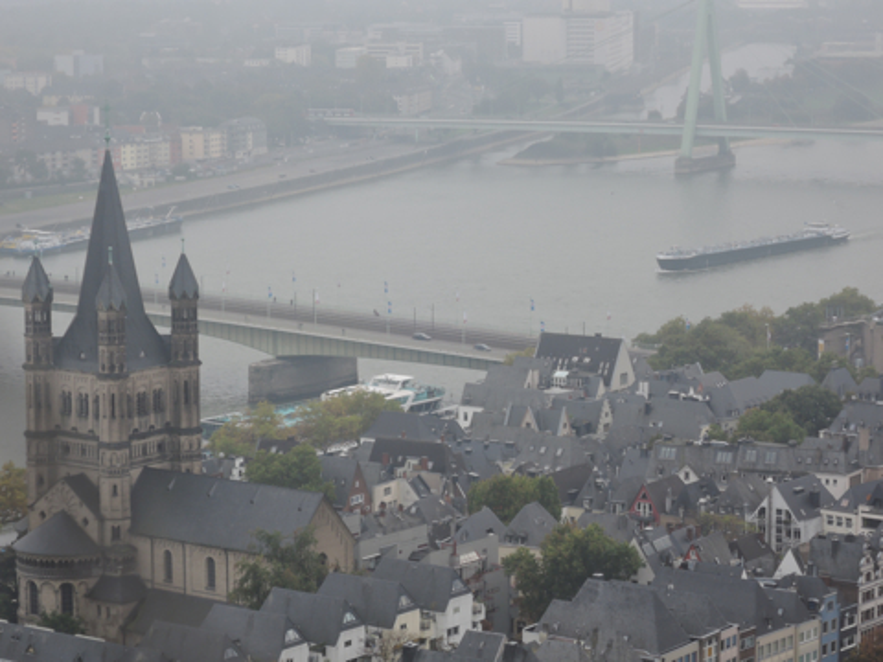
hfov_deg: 16.4
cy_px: 331
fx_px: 3061
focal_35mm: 120
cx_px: 442
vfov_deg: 12.3
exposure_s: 1/60
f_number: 5.6
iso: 125
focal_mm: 25.5
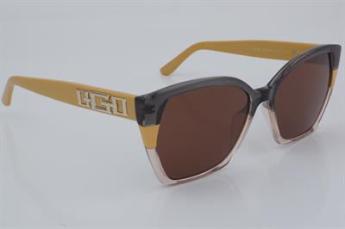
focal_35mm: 75
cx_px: 172
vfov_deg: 18.2
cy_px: 114
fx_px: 718
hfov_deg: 27.0
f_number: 32
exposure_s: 1/4
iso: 100
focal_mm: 50
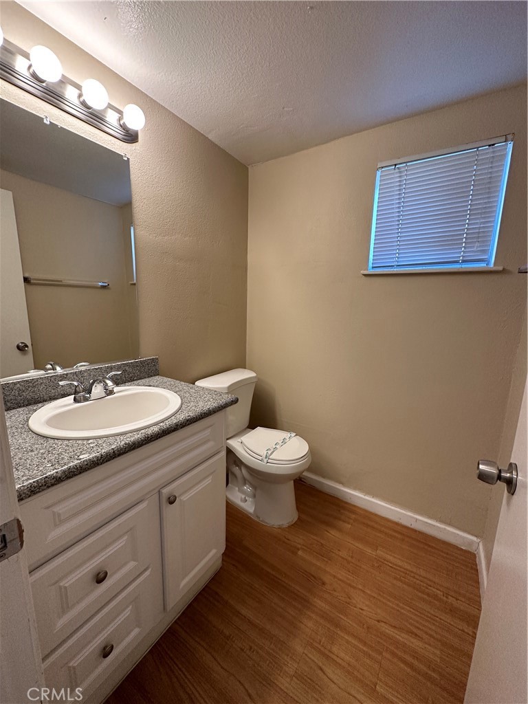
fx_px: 285
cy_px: 352
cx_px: 264
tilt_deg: -10.1
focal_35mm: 14
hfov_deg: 85.7
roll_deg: -1.3
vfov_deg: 102.1
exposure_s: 1/120
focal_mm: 2.22
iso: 250
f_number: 2.2
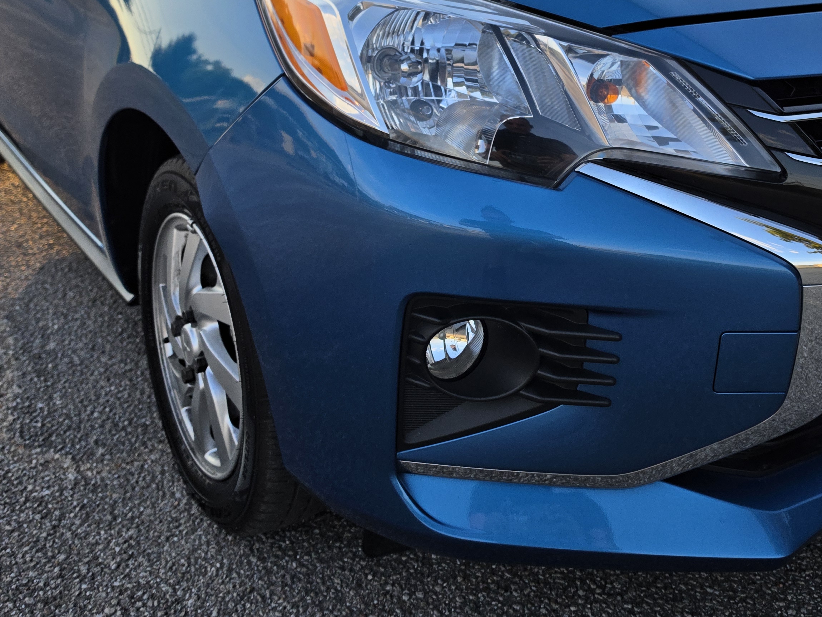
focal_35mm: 40
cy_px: 138
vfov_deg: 35.0
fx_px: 950
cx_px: 515
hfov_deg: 46.4
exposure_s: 1/5775
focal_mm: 6.5
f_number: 1.4
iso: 64
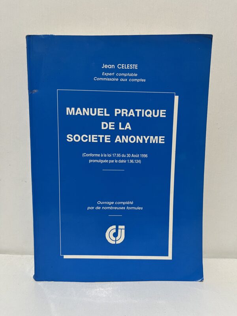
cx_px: 118
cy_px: 158
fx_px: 237
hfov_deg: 53.1
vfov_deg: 67.3
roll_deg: -1.0
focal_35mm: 26
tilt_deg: -13.0
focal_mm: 5.1
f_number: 1.6
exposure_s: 1/50
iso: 100
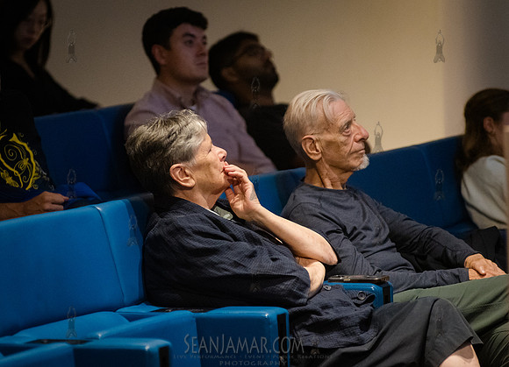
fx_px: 3571
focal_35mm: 246
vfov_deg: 5.9
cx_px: 225
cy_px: 179
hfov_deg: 8.2
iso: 6400
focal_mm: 200
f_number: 3.5
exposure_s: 1/250
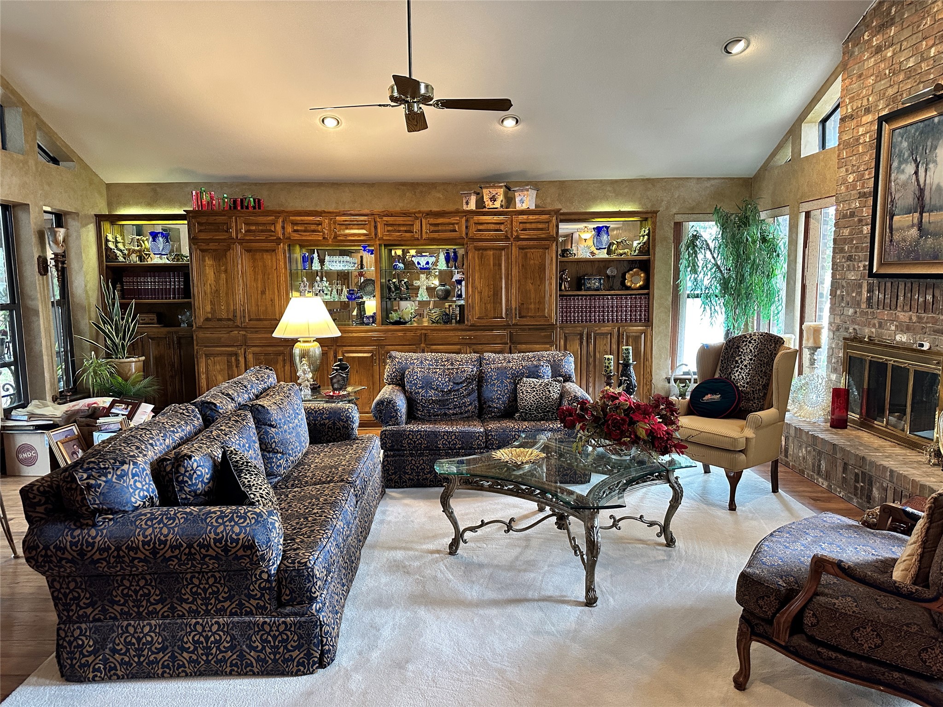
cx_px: 472
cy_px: 354
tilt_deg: -6.2
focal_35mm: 24
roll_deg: +0.9
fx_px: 654
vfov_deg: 56.8
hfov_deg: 71.6
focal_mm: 6.86
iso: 500
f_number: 1.78
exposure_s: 1/60
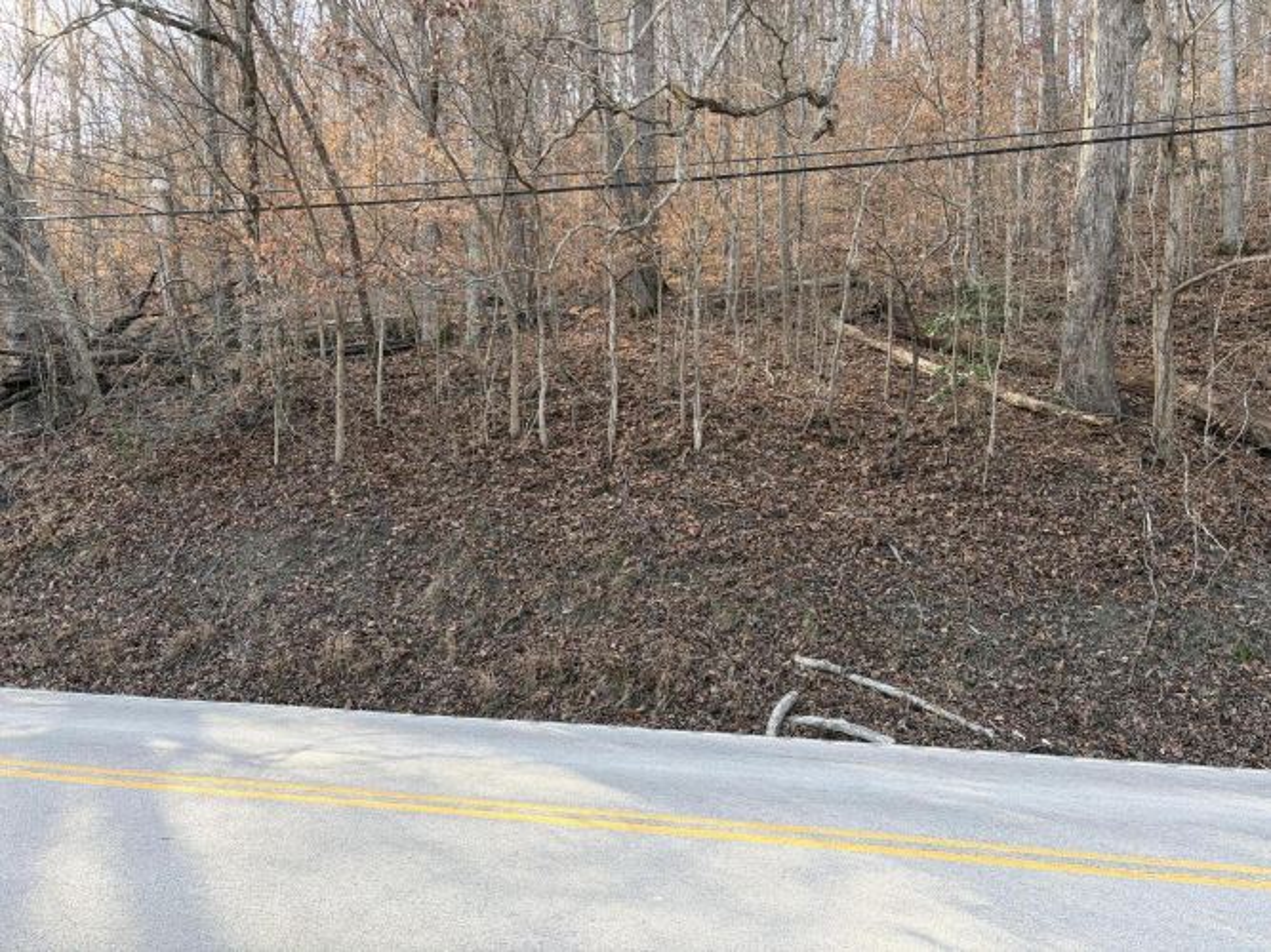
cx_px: 636
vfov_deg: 53.0
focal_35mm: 26
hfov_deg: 67.3
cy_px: 476
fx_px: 954
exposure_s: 1/211
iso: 40
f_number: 1.6
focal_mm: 5.96
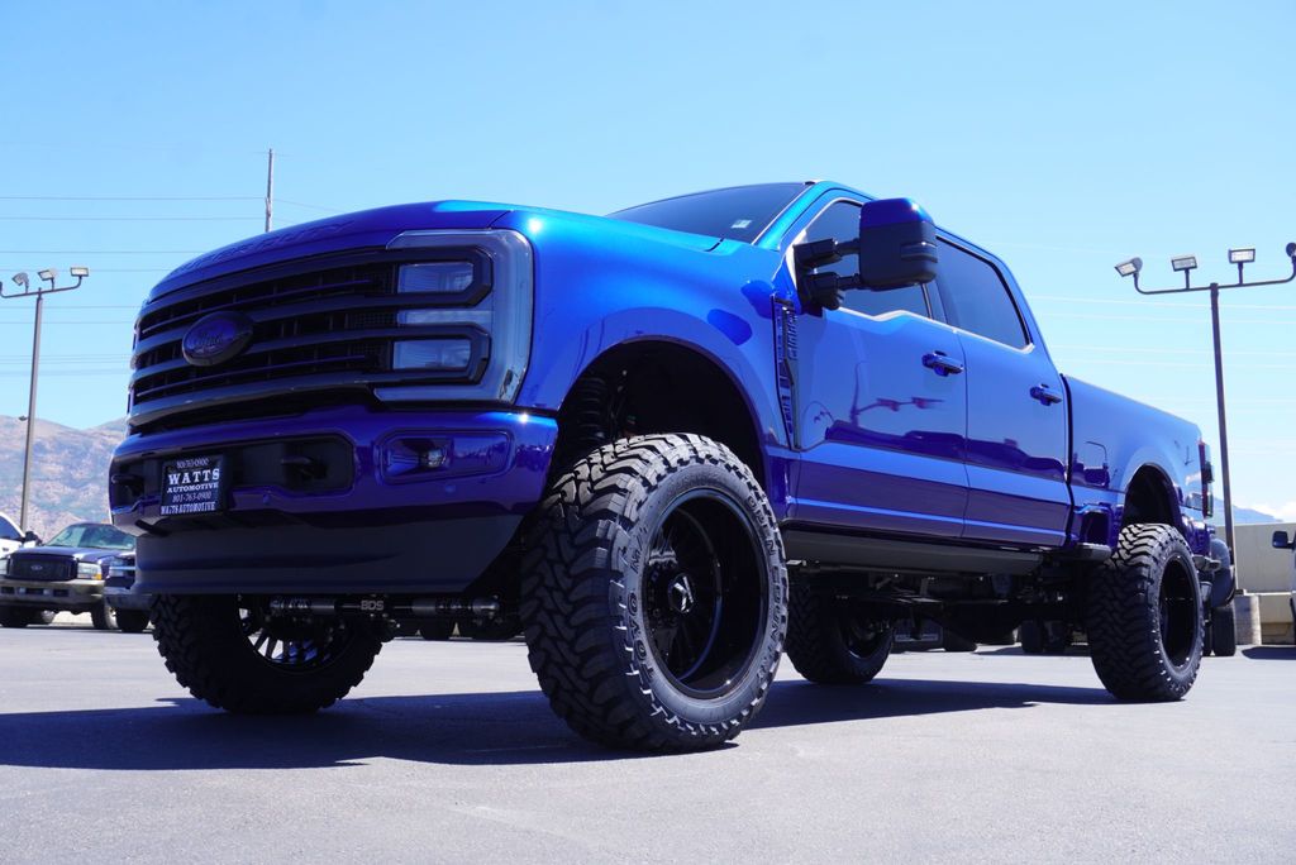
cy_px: 432
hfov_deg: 53.1
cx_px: 648
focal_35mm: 36
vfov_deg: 36.9
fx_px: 1297
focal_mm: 24
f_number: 8
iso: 100
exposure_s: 1/100
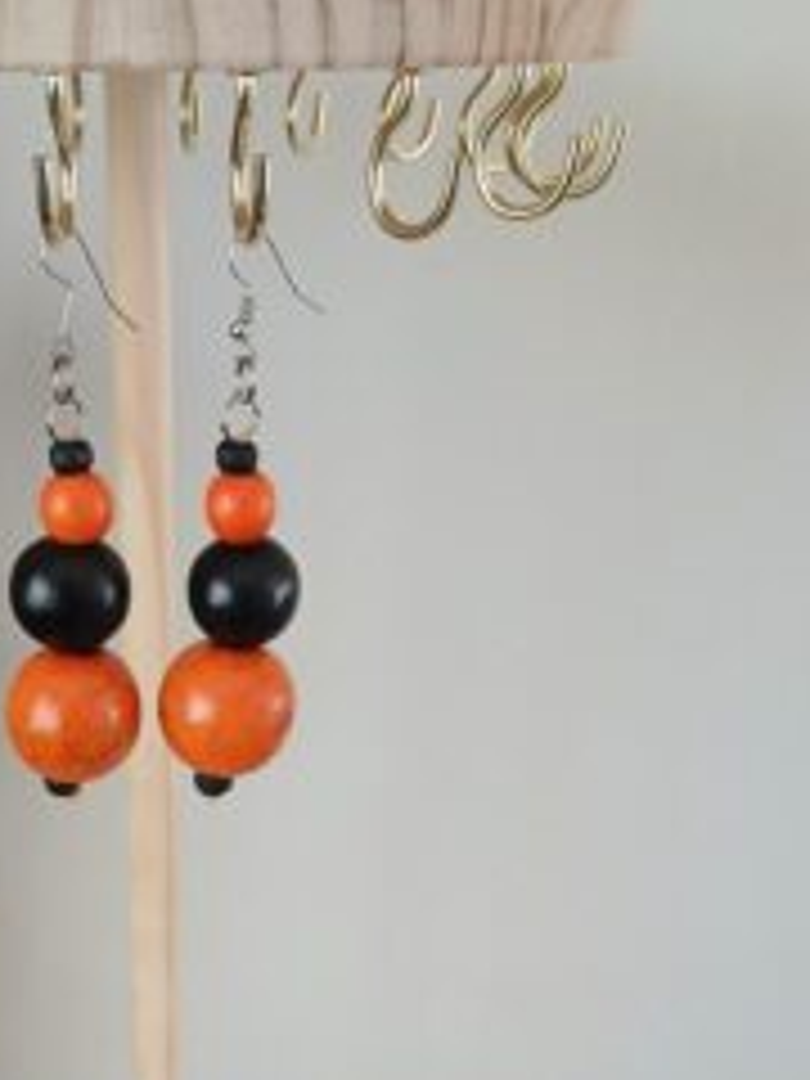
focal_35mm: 45
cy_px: 819
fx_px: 1404
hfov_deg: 31.6
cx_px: 194
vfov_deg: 40.8
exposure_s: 1/25
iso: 250
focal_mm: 3.98
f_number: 1.8
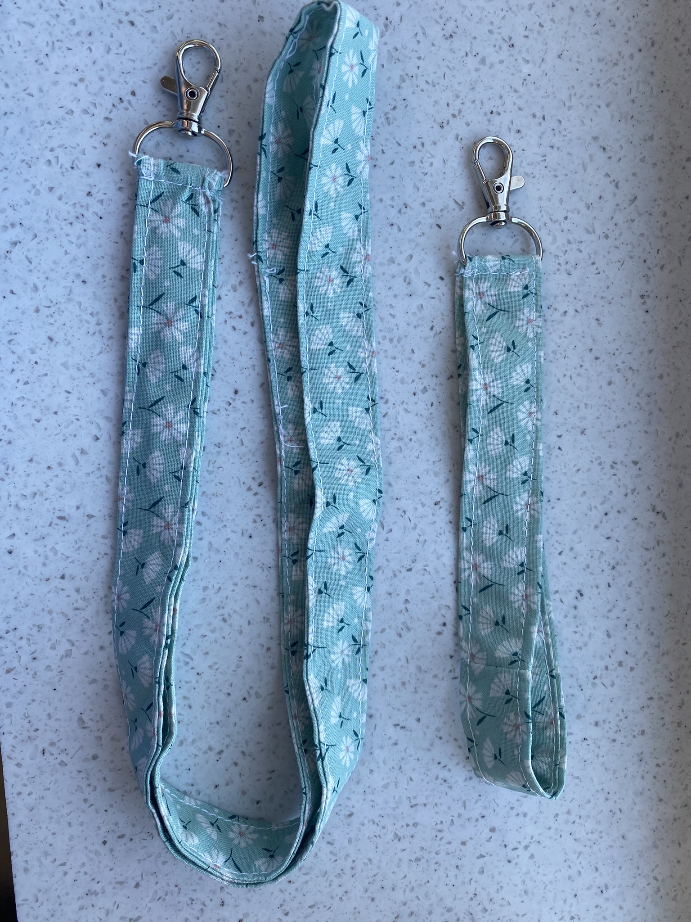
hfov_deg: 53.1
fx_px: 692
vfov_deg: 67.3
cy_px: 461
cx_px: 346
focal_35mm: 26
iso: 32
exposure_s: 1/143
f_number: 1.8
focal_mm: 4.25
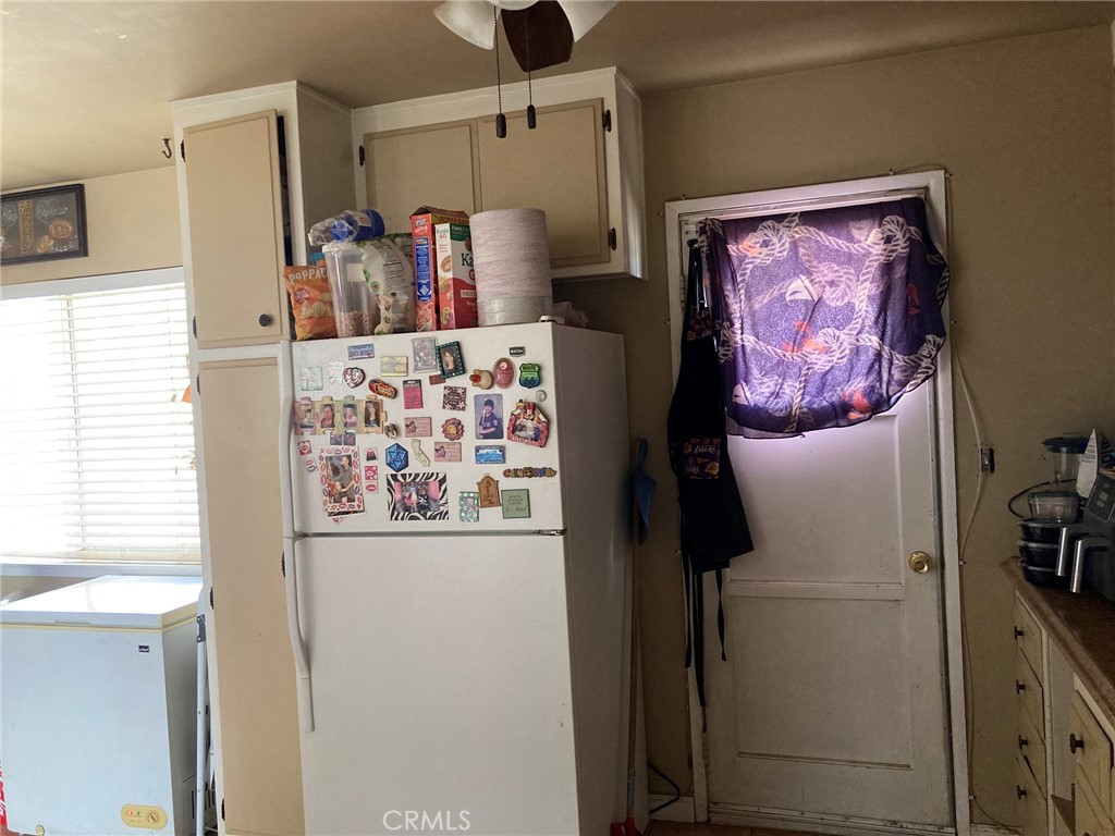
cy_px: 418
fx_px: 902
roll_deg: +3.1
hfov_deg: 63.4
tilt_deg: +0.4
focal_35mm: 28
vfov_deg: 49.7
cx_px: 558
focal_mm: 3.99
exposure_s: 1/47
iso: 320
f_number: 1.8
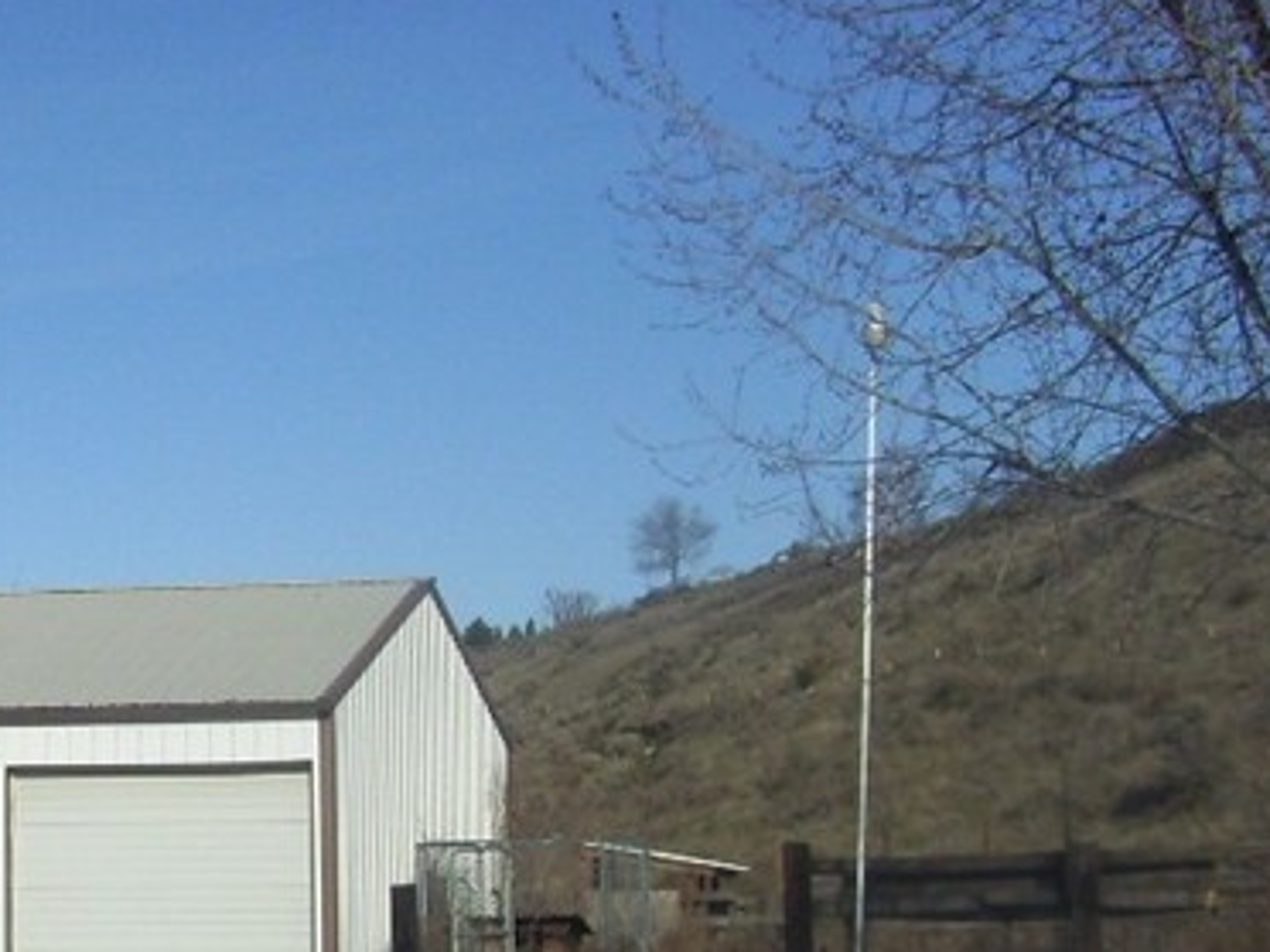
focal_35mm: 99
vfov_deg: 14.9
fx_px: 3632
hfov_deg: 19.3
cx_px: 7
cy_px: 686
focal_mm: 6
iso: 80
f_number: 4.8
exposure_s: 1/1250
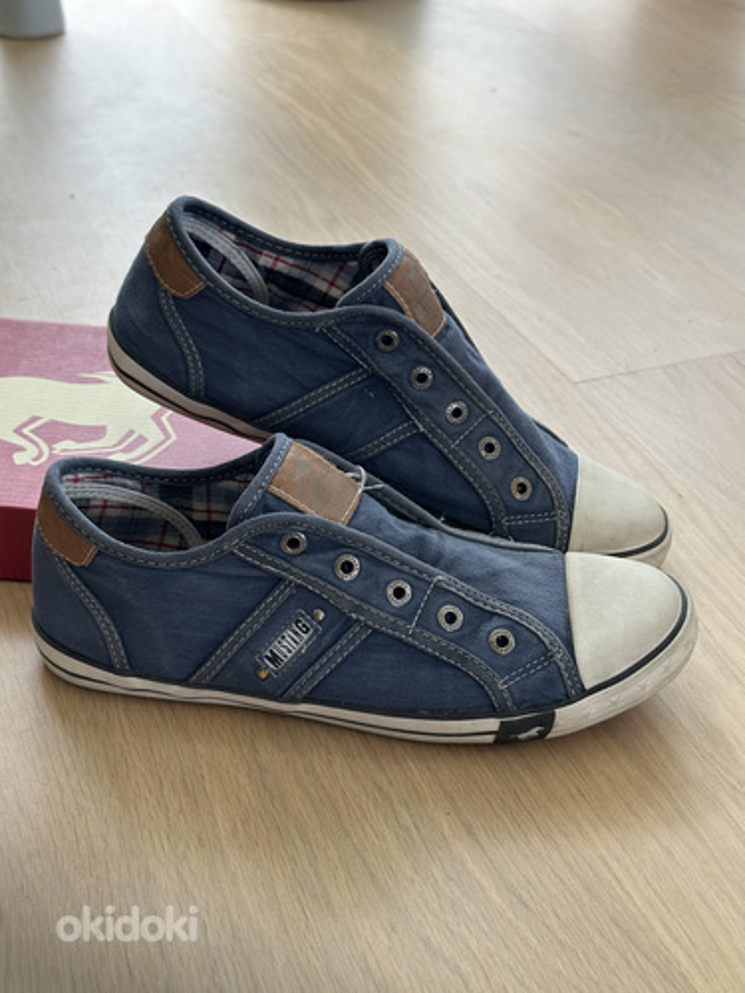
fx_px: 1377
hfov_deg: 30.3
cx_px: 372
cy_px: 496
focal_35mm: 48
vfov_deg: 39.7
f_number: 1.78
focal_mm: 6.86
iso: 160
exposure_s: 1/60
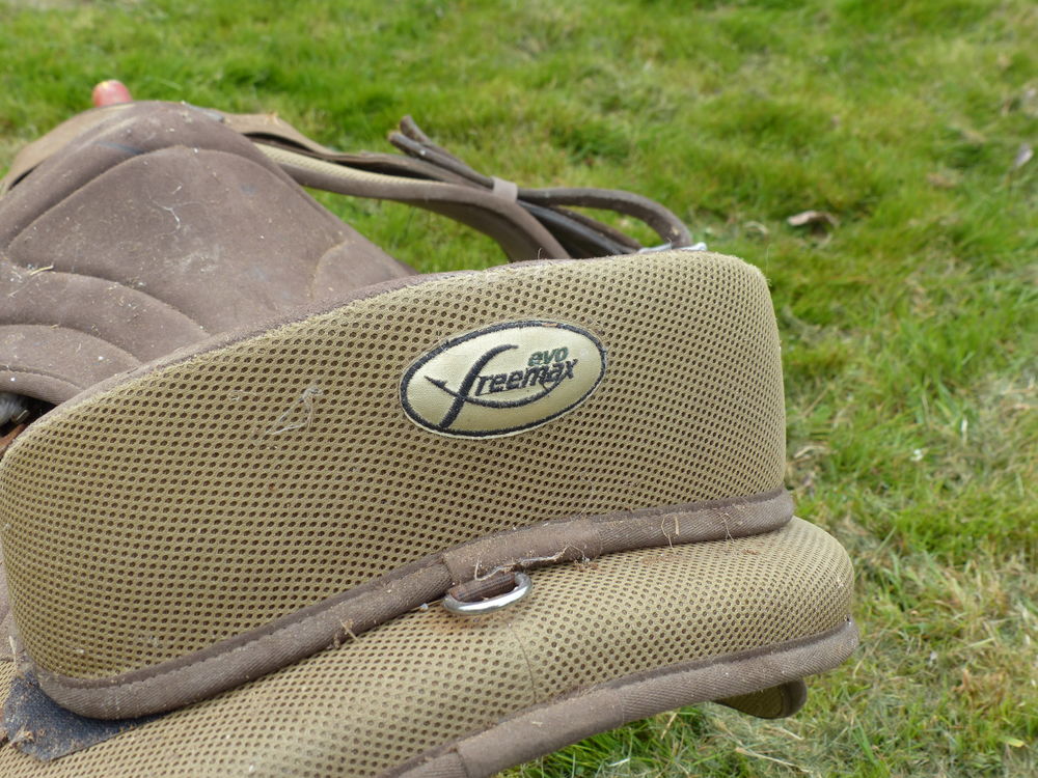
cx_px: 519
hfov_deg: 38.2
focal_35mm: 50
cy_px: 389
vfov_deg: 29.1
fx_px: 1499
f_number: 4
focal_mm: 9.1
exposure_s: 1/250
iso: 100
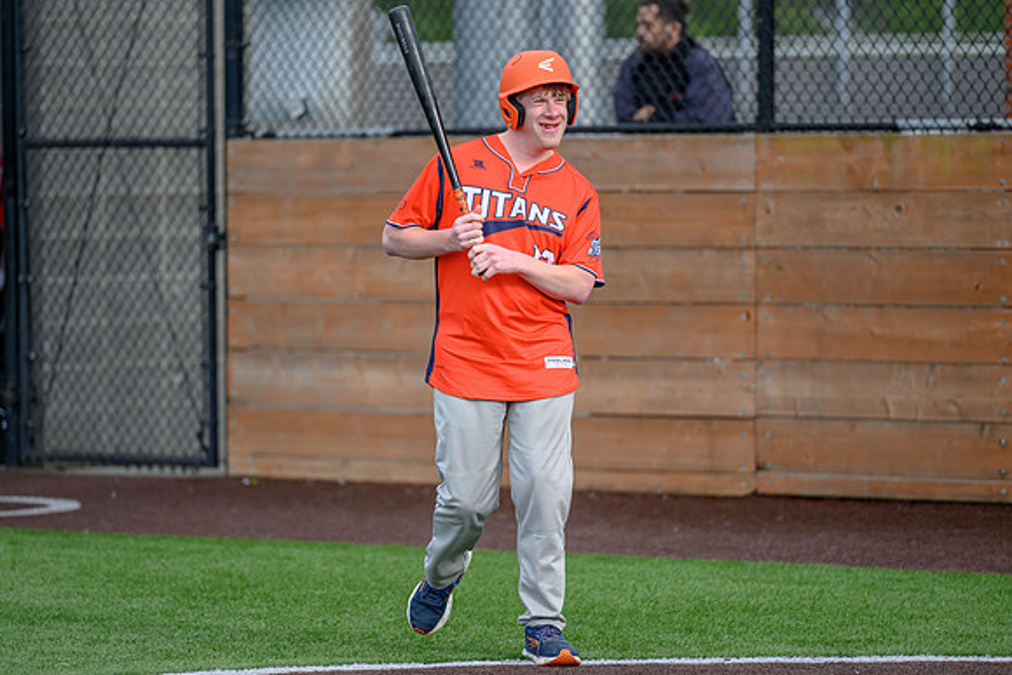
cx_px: 450
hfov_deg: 9.3
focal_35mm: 222
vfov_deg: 6.2
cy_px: 370
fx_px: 6252
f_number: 2.8
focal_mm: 200
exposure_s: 1/2000
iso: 640
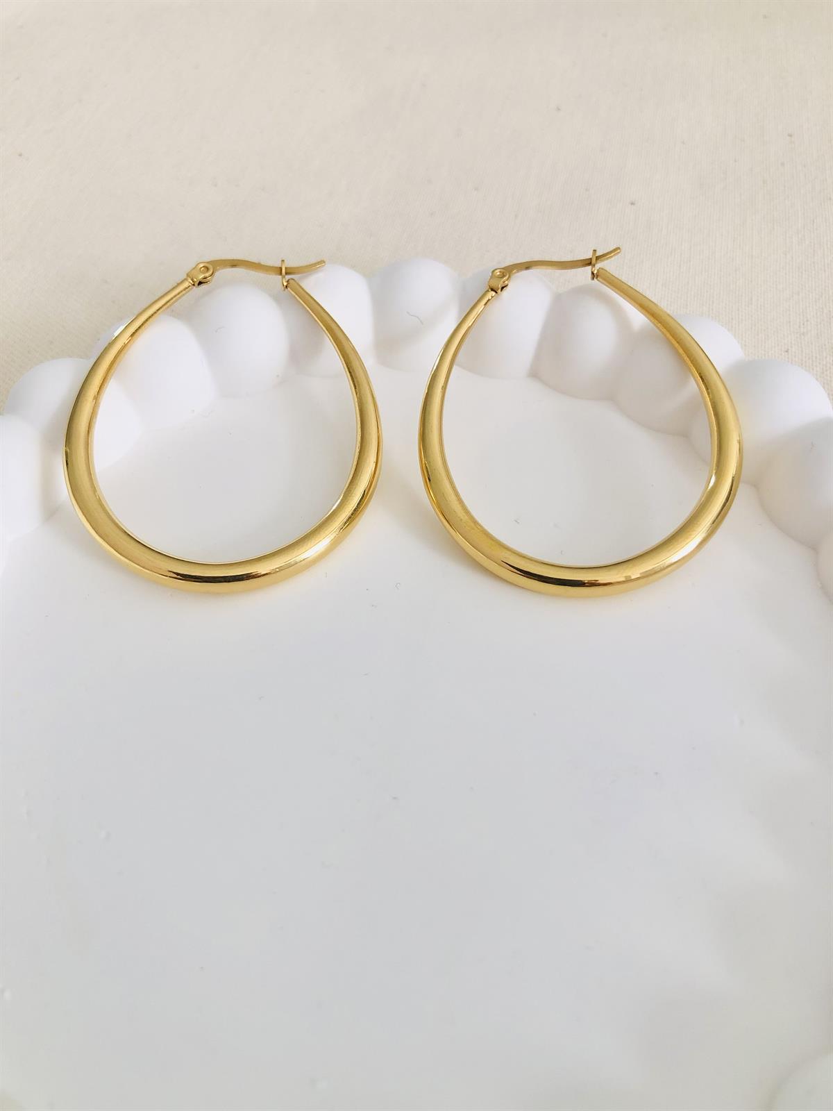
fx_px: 898
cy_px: 556
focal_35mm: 28
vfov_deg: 63.4
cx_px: 416
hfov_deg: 49.7
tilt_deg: -52.6
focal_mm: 3.99
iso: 25
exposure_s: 1/40
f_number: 1.8
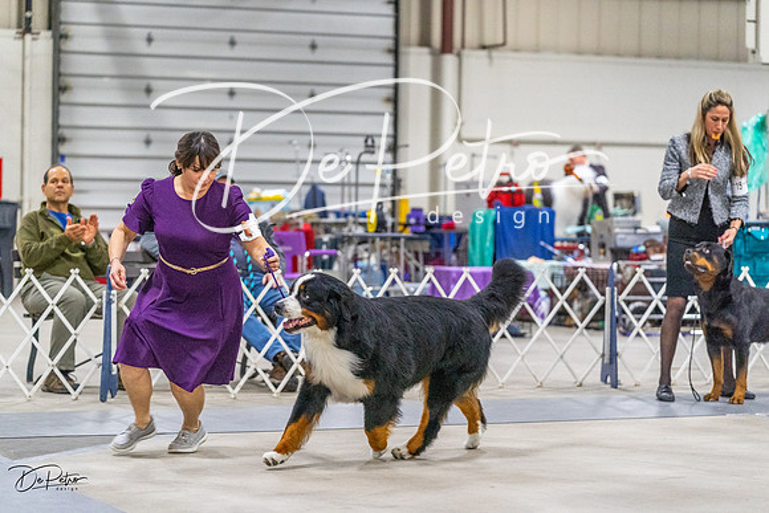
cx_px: 384
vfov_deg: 12.5
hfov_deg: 18.6
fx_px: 2350
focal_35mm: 110
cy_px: 256
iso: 6400
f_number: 3.2
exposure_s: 1/320
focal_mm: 110
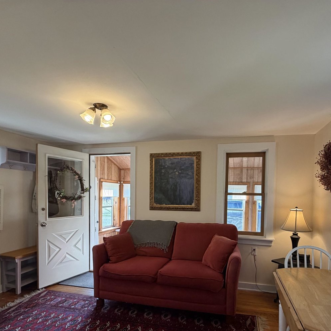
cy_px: 200
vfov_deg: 73.9
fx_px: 216
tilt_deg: -1.8
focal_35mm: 20
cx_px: 192
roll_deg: -1.1
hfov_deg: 74.3
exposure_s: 1/120
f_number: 2.2
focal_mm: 2.22
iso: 250
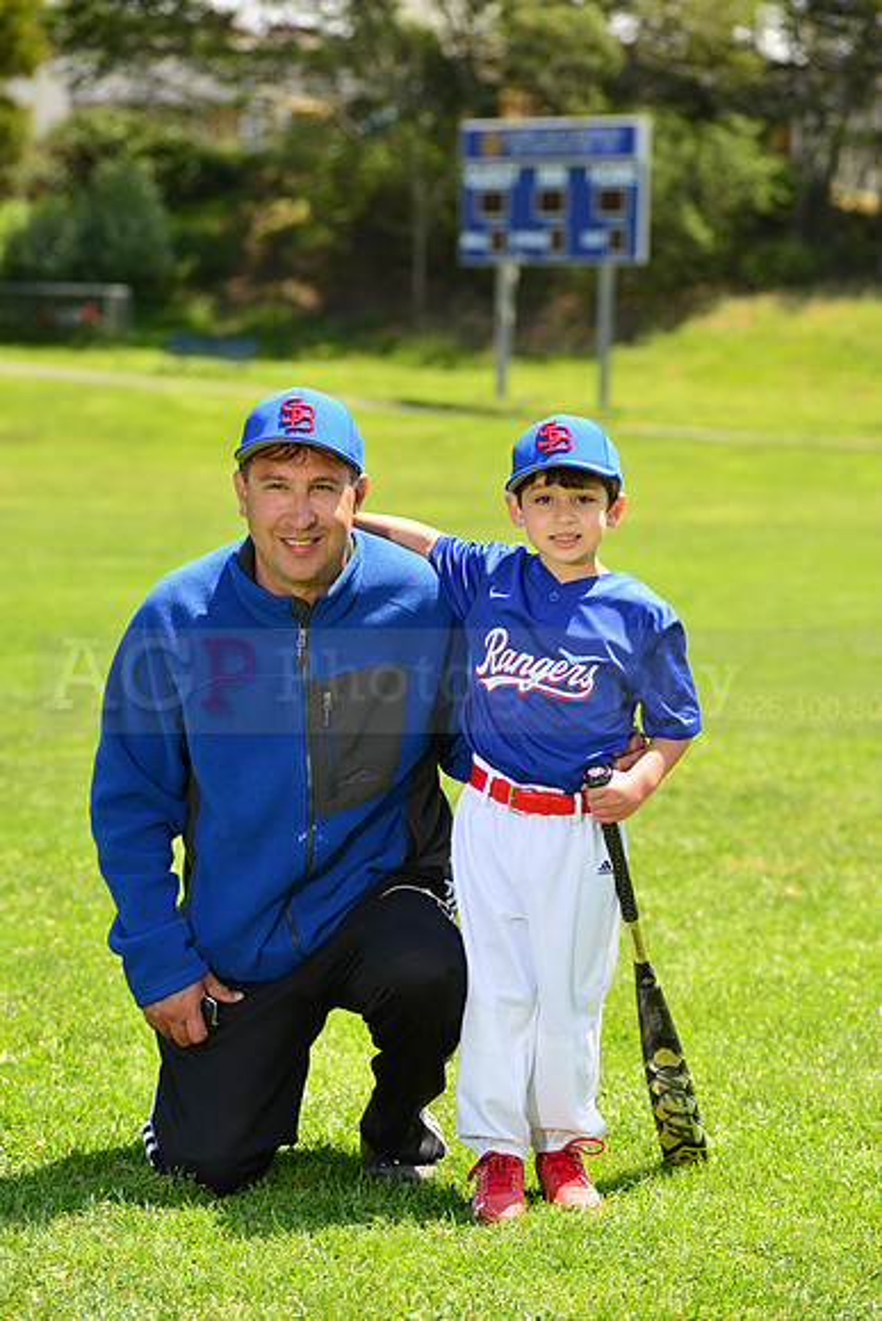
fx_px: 4260
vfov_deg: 17.6
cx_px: 441
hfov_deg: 11.8
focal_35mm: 116
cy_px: 660
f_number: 5
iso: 100
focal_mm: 116
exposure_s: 1/250
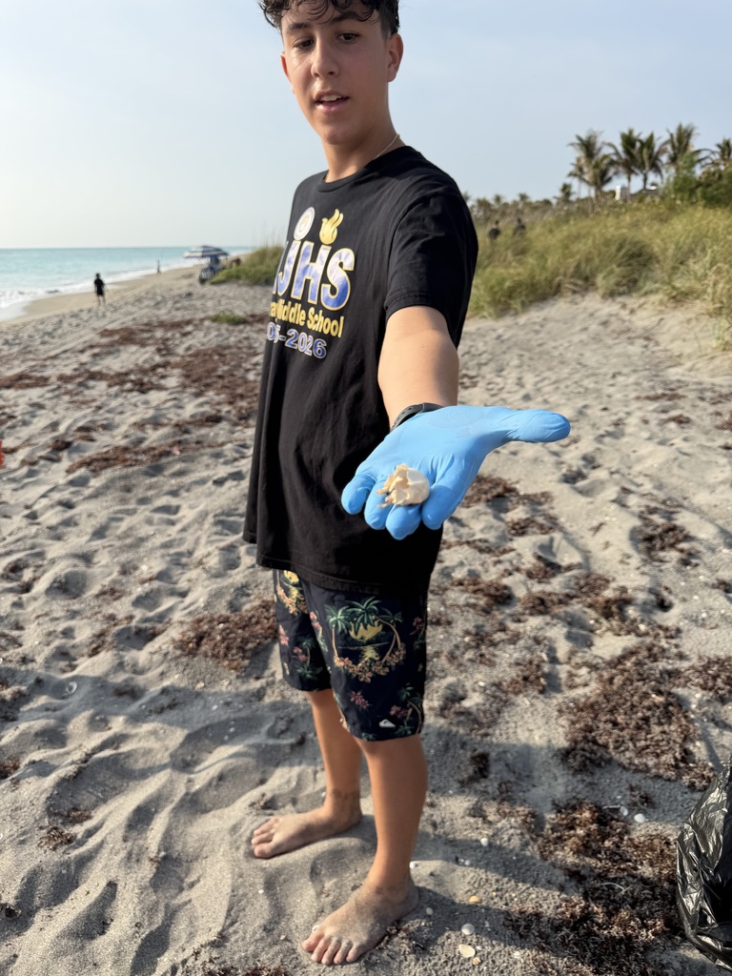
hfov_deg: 56.8
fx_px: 677
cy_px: 488
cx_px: 366
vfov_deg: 71.6
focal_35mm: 24
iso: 80
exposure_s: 1/3584
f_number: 1.78
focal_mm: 6.76
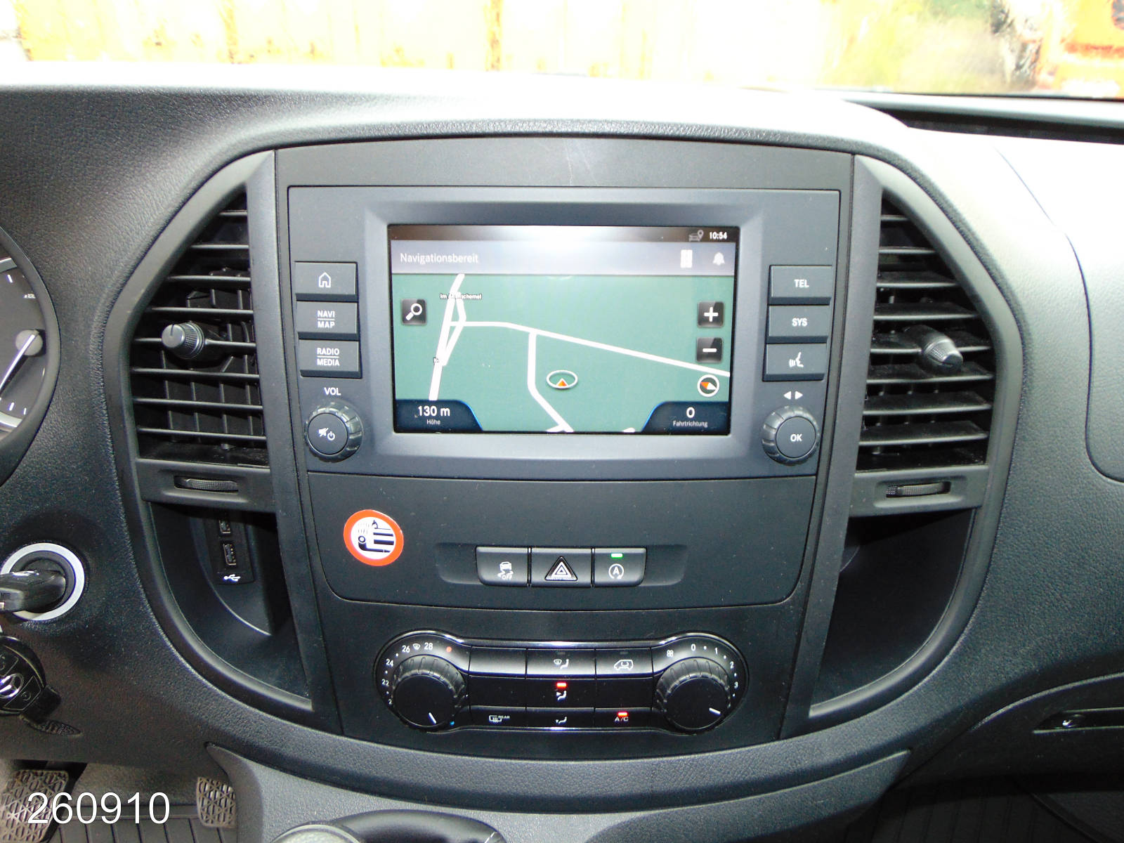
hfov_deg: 69.4
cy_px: 422
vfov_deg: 54.9
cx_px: 562
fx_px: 812
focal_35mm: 25
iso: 200
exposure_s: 1/30
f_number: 3
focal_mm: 4.5
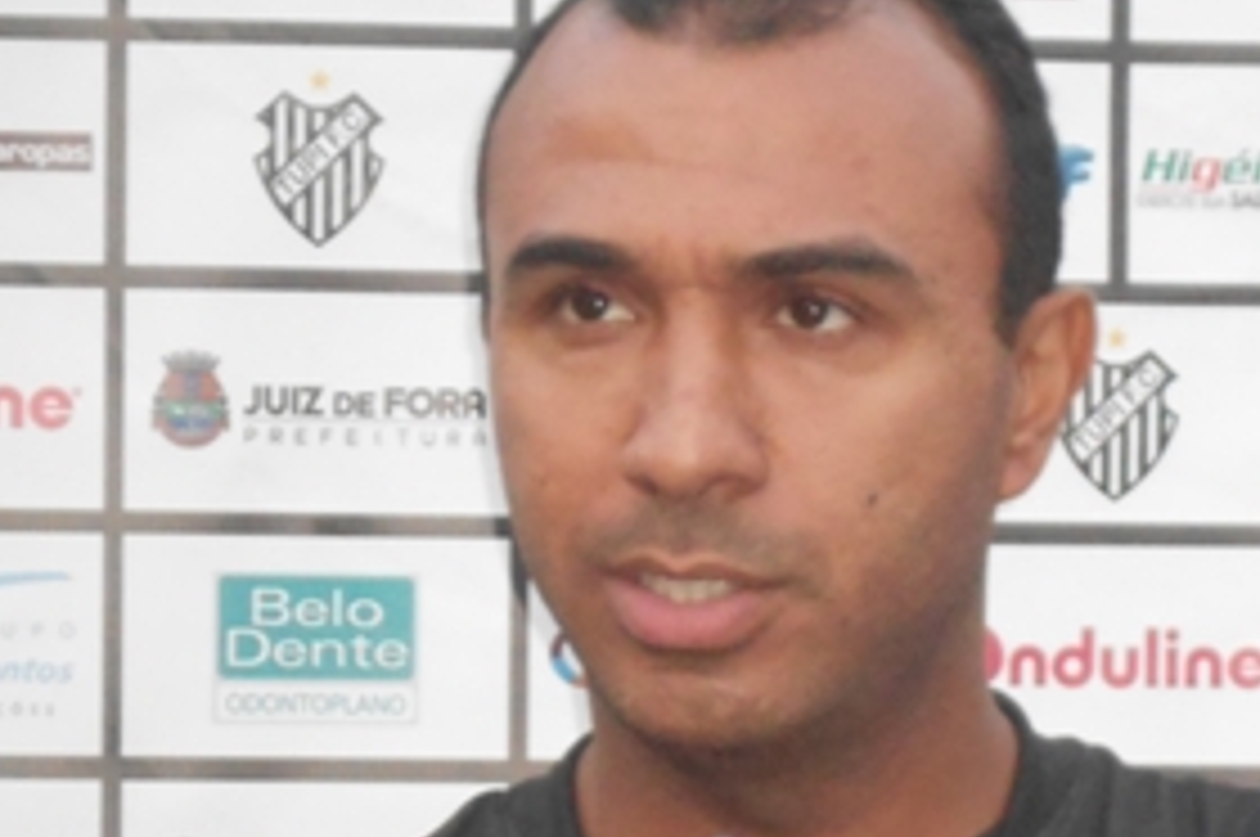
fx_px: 7831
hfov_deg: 9.2
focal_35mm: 224
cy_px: 796
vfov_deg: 6.1
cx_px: 736
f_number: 6
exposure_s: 1/50
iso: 800
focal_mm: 20.1
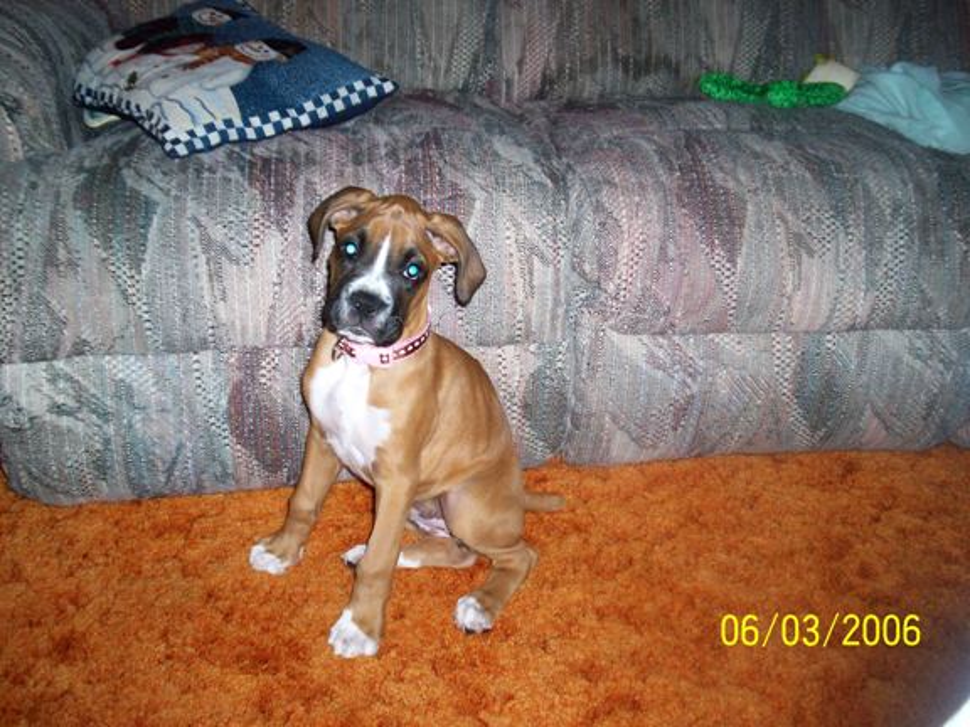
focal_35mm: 36
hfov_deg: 51.4
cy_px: 364
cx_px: 485
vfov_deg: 39.7
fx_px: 1009
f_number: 4.5
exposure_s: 1/64
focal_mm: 5.9
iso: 140
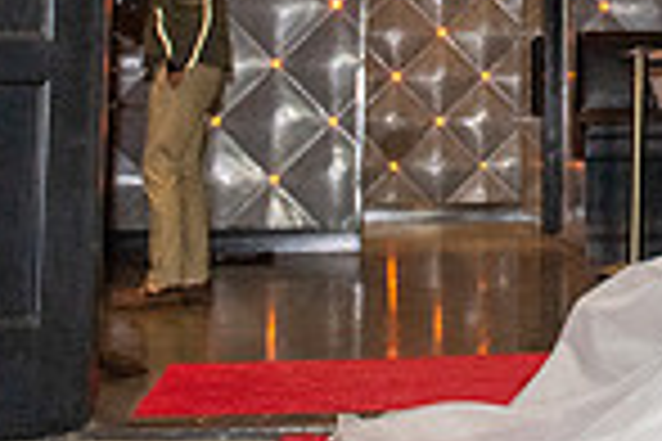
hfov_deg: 19.0
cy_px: -209
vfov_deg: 12.7
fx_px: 1894
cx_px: 734
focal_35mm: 103
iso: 1600
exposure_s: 1/160
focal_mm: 24
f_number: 4
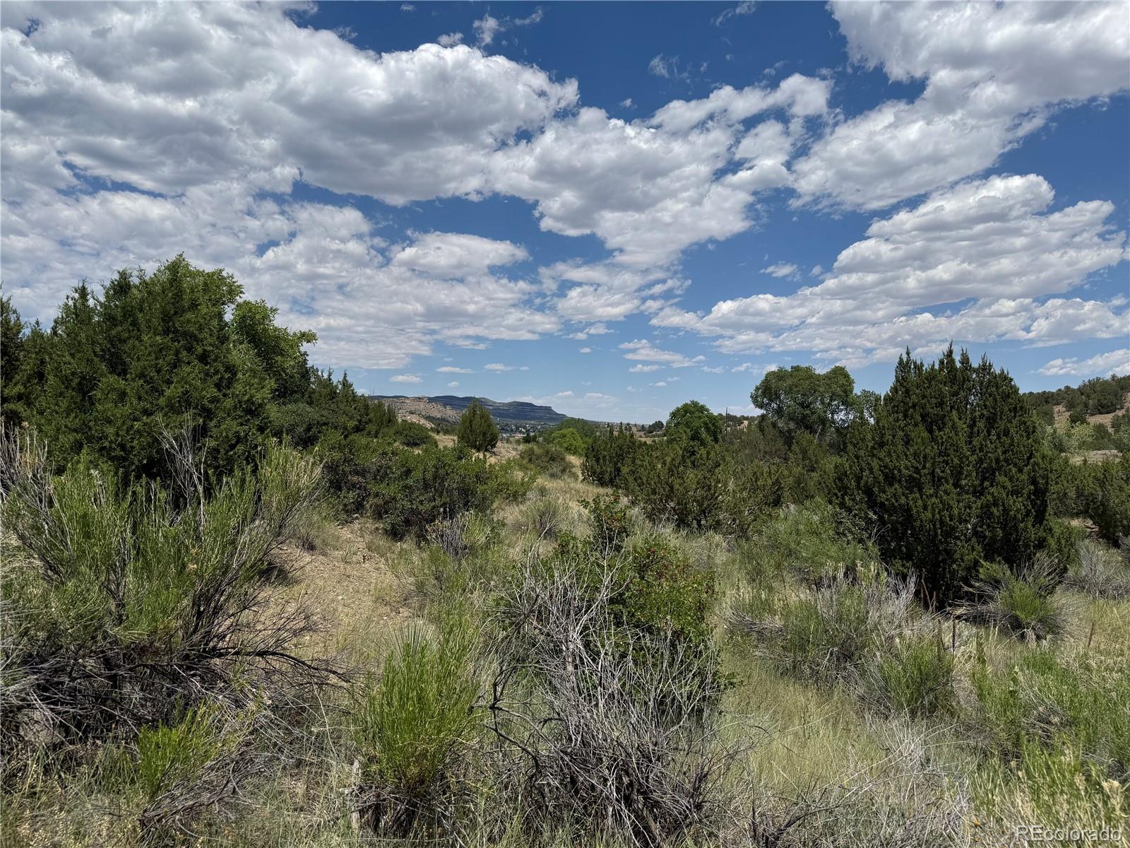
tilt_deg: +2.1
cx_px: 565
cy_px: 424
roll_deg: -0.9
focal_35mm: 24
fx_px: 783
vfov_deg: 56.8
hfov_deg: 71.6
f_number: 1.78
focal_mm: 6.76
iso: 80
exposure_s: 1/8130
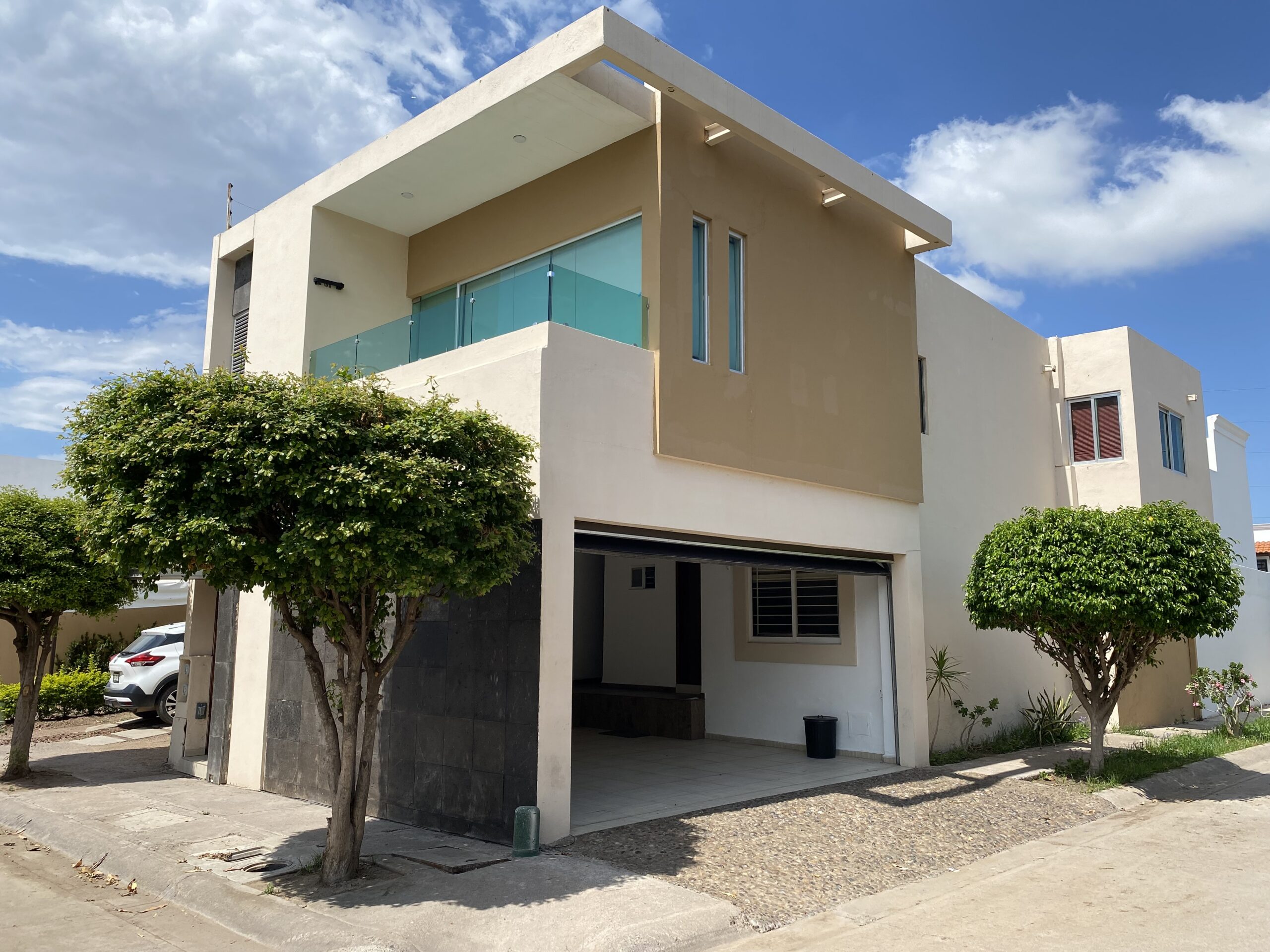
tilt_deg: +9.9
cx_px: 635
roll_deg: -0.7
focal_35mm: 26
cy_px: 476
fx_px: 954
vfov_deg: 53.1
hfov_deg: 67.3
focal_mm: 4.25
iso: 32
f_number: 1.8
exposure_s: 1/3125
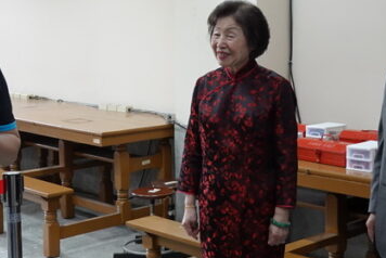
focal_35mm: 69
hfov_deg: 29.1
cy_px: 109
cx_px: 242
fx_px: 740
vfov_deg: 19.8
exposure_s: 1/100
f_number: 2.8
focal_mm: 9
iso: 800
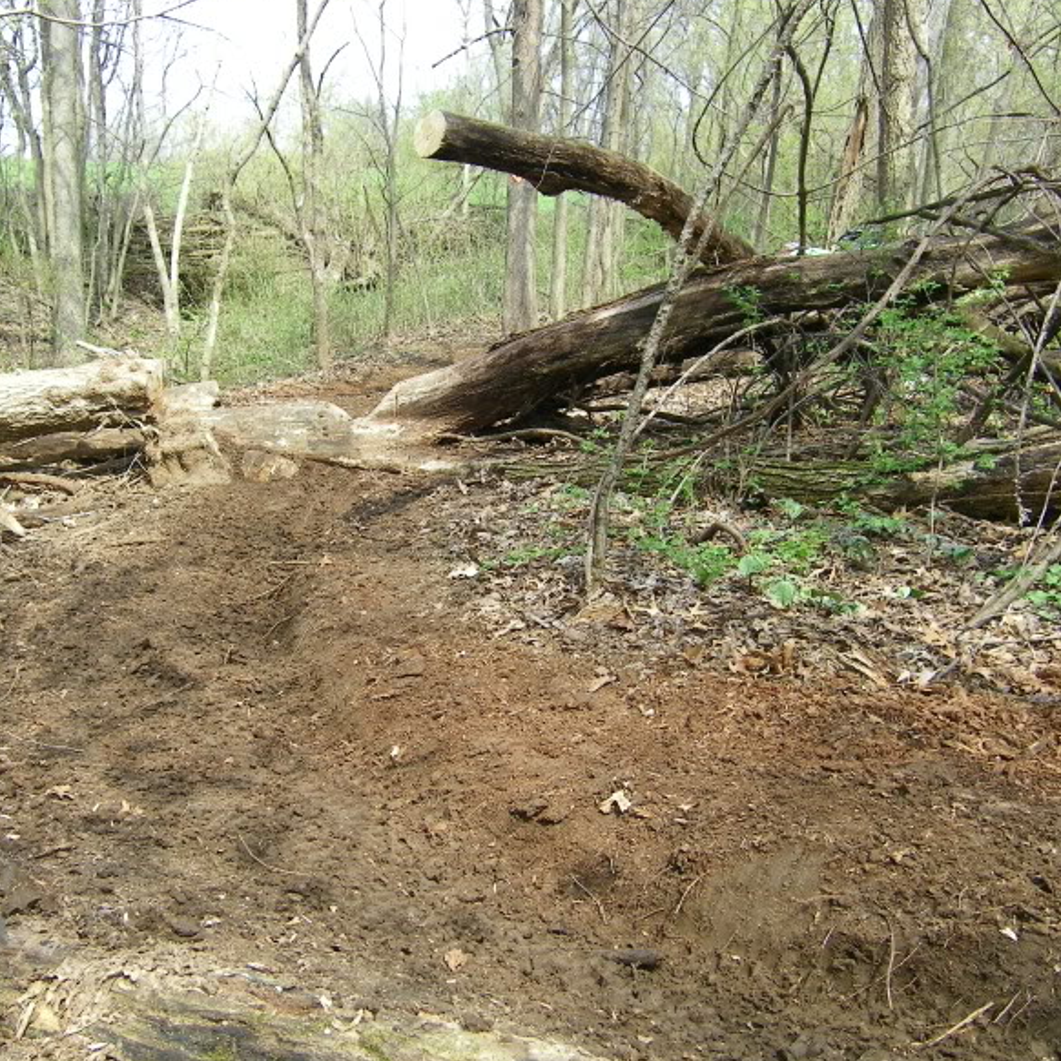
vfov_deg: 48.4
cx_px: 450
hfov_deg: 48.3
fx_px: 1179
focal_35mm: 34
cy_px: 520
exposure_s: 1/60
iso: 80
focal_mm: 4.9
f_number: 7
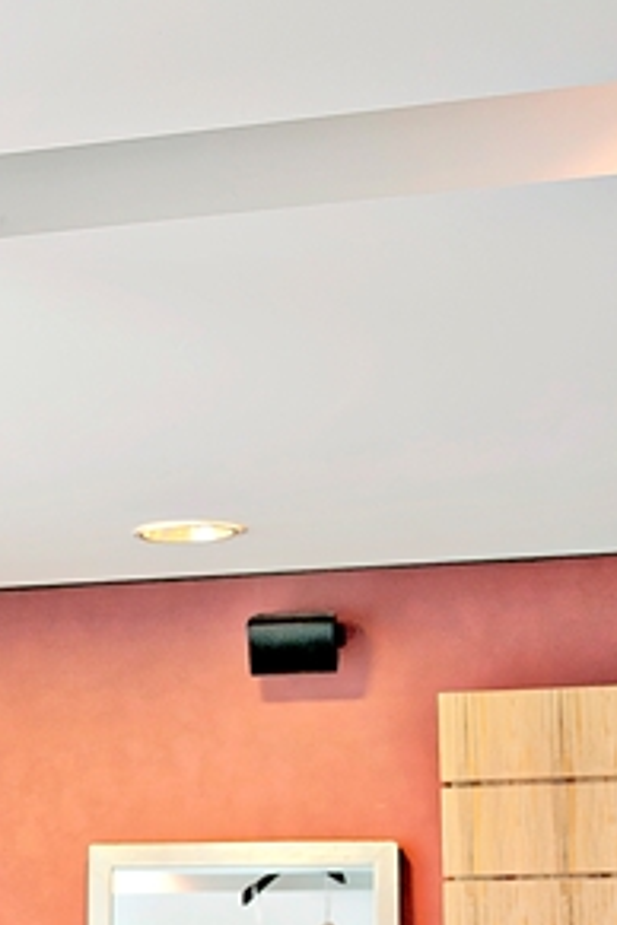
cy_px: 849
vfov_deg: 20.2
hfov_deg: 13.2
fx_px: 2545
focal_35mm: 99
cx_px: -227
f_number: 3.2
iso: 640
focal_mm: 32
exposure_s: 1/60
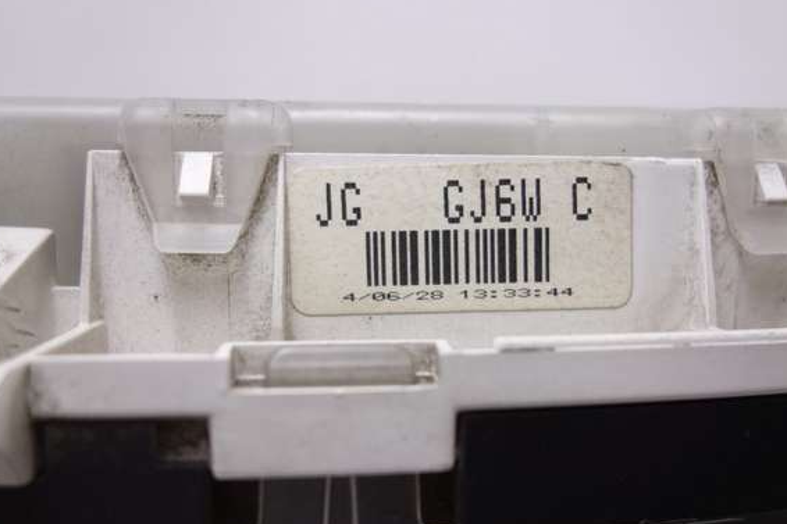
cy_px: 252
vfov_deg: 35.0
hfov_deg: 50.6
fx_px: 830
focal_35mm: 38
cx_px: 427
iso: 125
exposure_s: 1/100
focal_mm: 10.4
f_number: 2.2
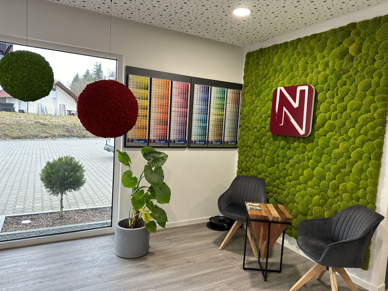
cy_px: 146
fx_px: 269
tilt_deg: -5.4
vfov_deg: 56.8
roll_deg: -3.2
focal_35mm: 24
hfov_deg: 71.6
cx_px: 194
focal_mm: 6.86
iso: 125
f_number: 1.78
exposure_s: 1/100
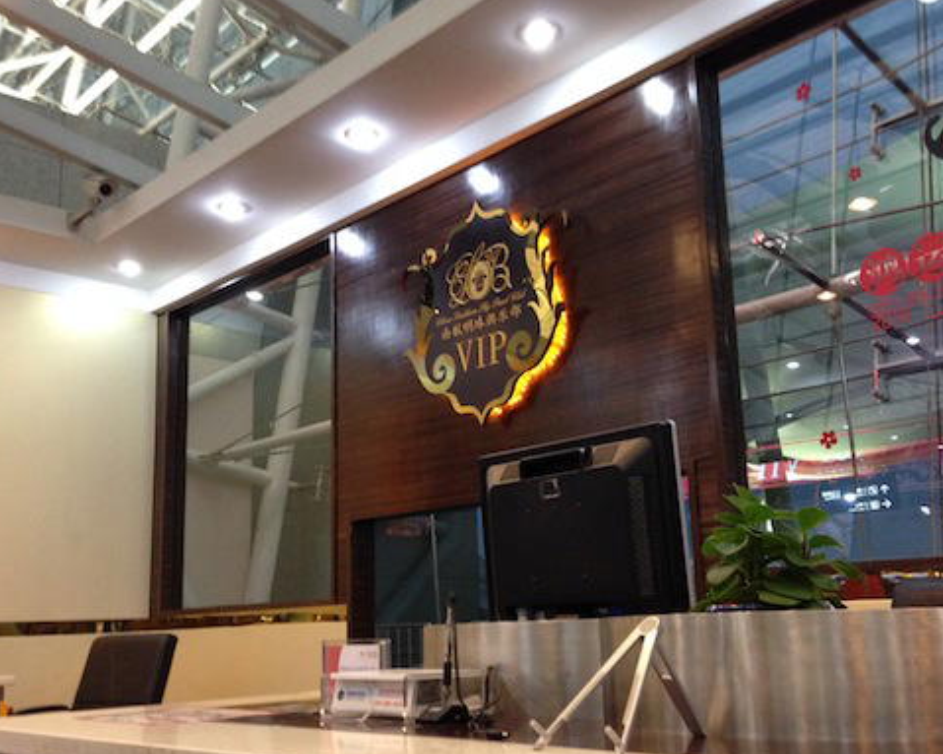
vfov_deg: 38.2
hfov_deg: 46.8
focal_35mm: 39
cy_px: 420
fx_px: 1088
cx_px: 490
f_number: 2.4
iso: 250
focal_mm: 4.12
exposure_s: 1/20
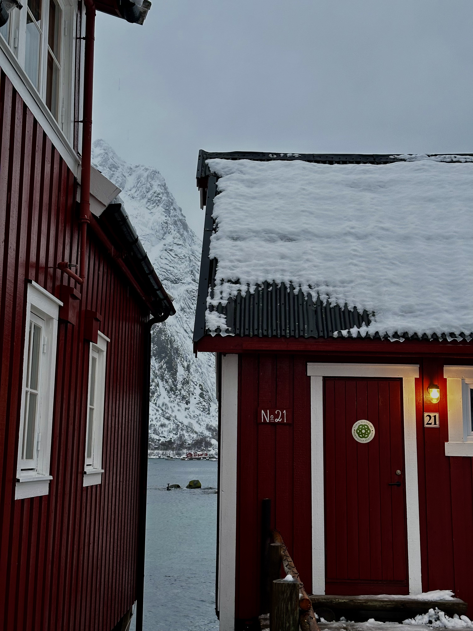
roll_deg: -1.1
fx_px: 875
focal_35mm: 48
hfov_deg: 30.3
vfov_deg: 39.7
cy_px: 316
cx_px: 236
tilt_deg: +10.2
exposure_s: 1/85
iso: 80
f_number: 1.78
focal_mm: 6.86
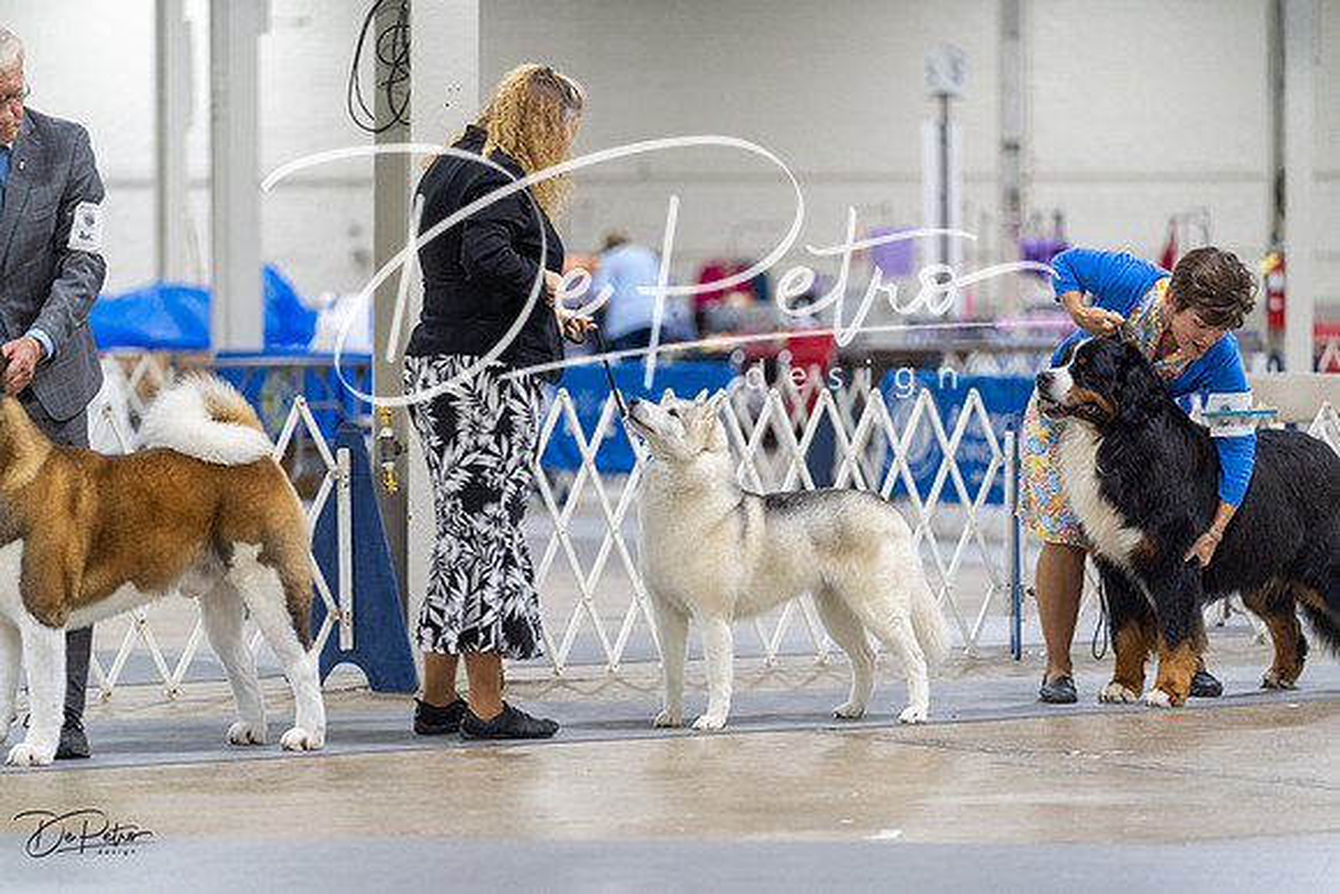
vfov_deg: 9.1
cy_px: 447
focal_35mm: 151
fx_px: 5622
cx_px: 670
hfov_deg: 13.6
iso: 2000
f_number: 2.8
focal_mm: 151
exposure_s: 1/160
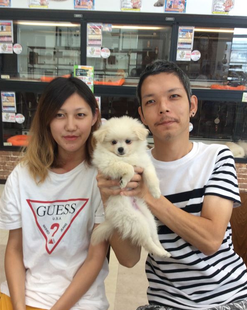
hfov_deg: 43.3
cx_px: 125
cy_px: 155
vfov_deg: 52.9
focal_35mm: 34
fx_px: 311
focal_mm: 3.3
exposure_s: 1/40
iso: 40
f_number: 2.4
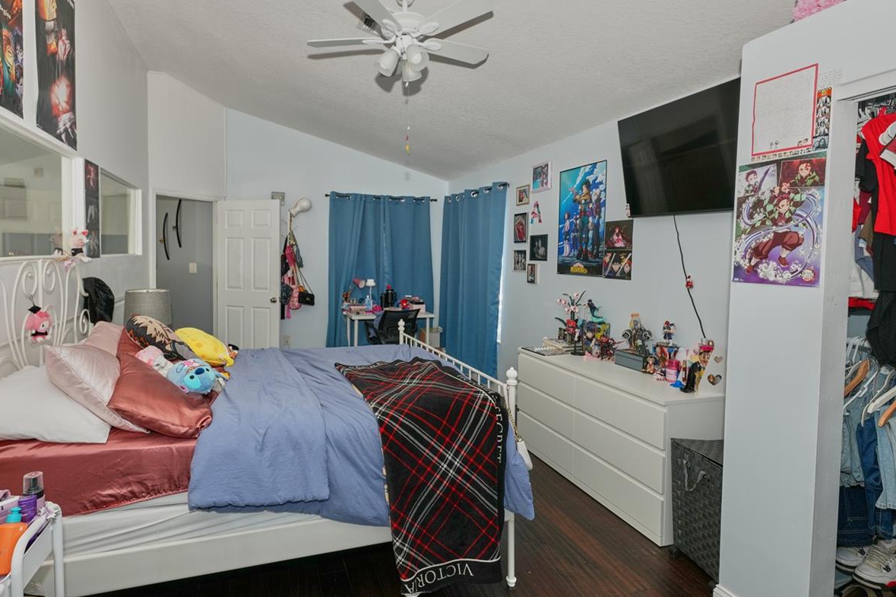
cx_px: 385
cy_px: 271
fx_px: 473
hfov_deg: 86.4
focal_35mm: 19
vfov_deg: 64.4
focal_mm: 14
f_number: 4
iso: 400
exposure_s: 1/200
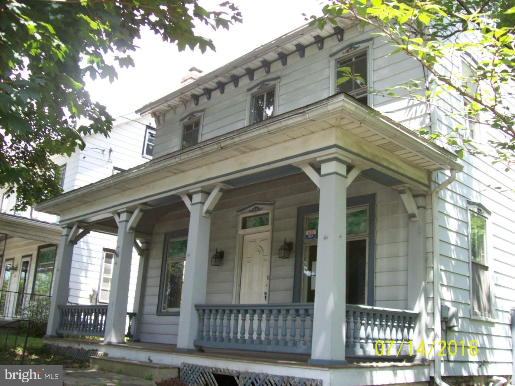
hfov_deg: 51.4
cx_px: 258
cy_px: 193
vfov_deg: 39.7
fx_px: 536
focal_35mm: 36
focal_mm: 6
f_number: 2.7
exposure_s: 1/195
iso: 80
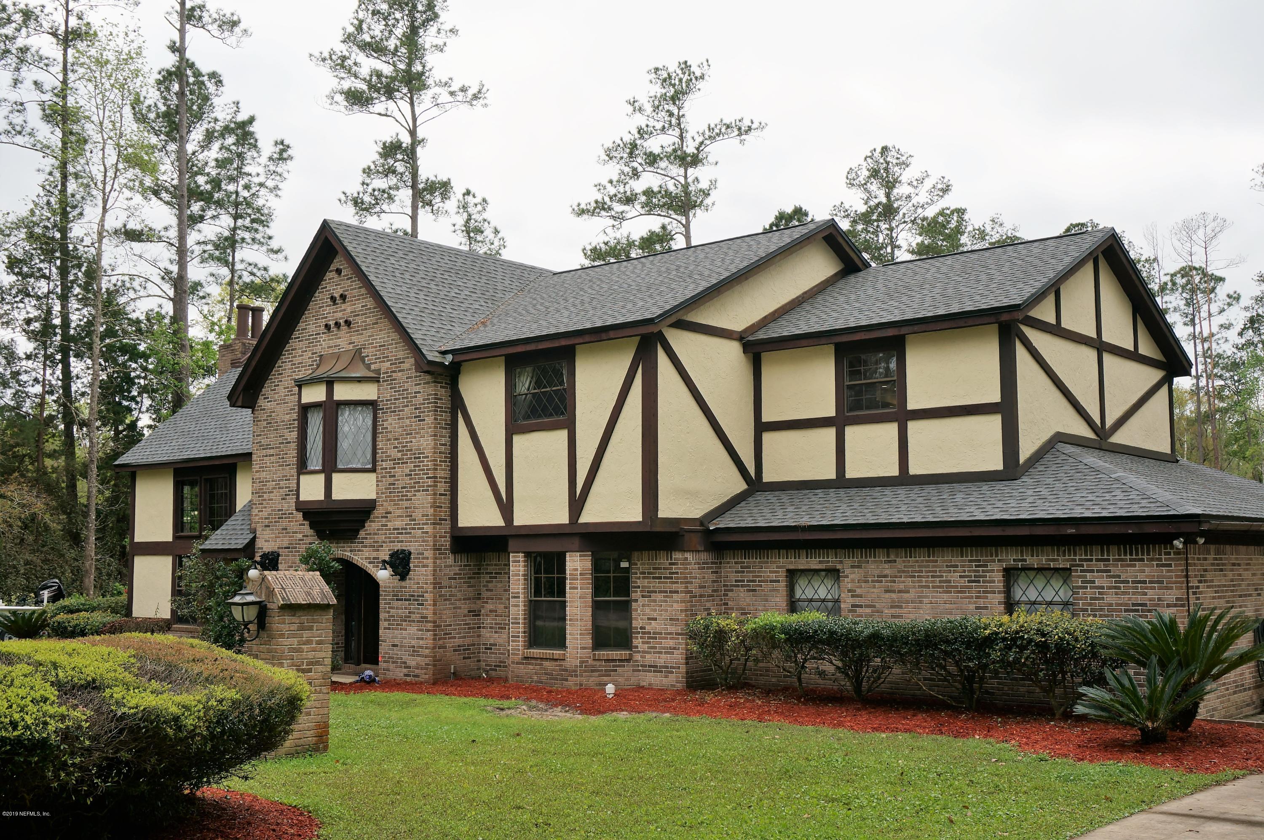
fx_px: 1315
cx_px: 632
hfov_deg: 51.3
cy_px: 420
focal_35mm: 38
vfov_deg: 35.4
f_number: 8
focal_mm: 25
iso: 100
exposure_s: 1/125
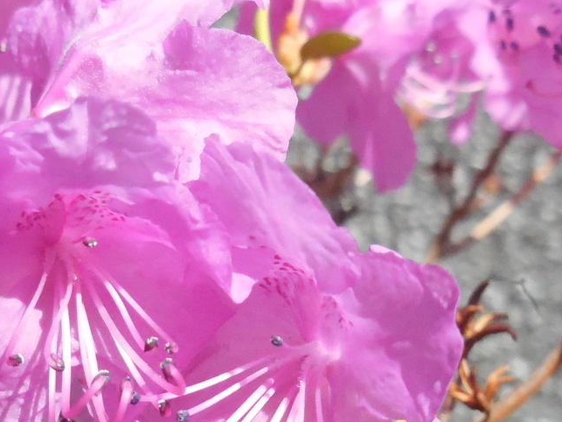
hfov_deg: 20.2
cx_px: 291
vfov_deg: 15.2
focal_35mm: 97
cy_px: 259
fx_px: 1575
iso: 1600
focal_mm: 9.4
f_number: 8.6
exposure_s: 1/2000
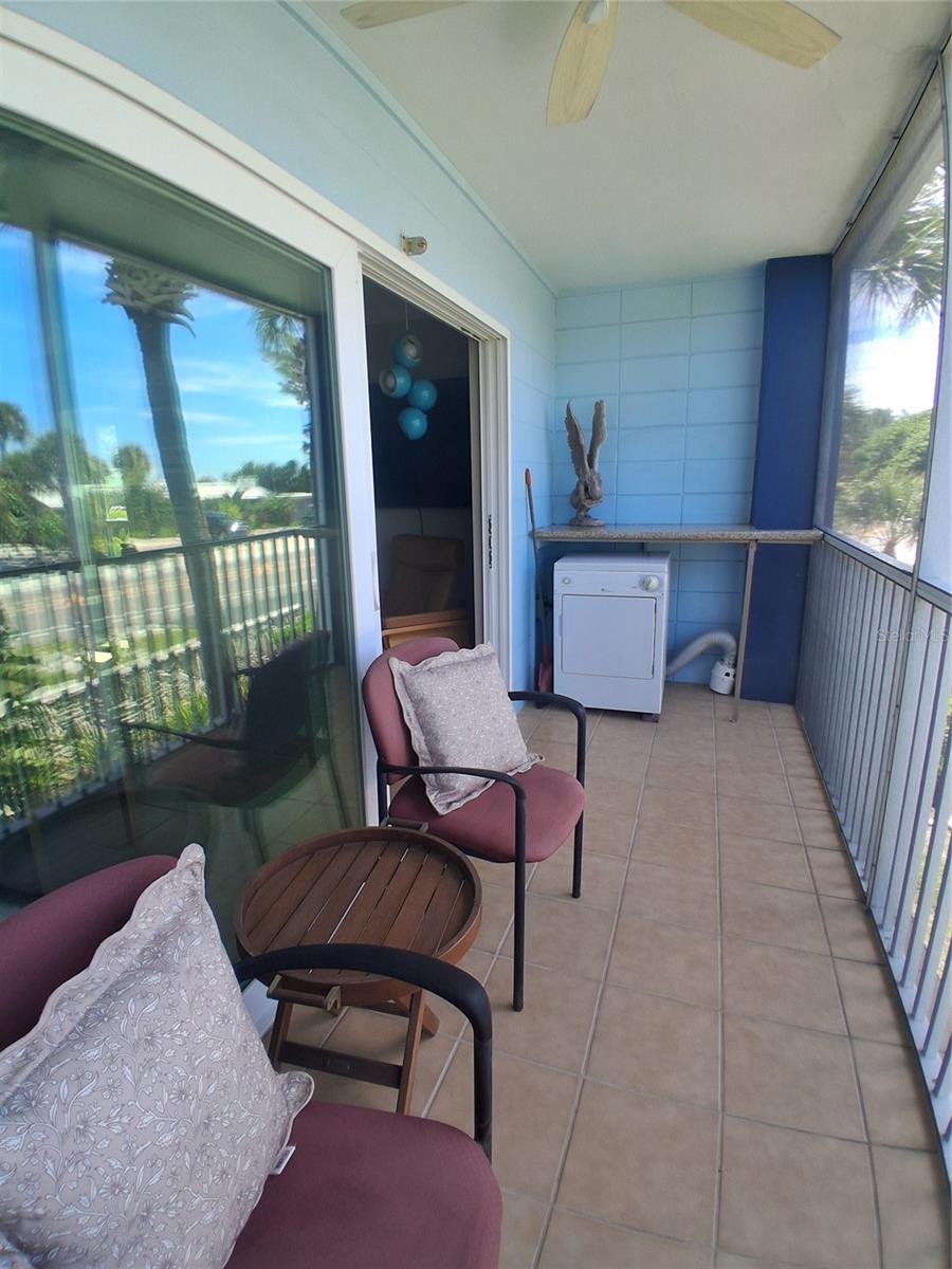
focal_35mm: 17
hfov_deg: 74.7
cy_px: 634
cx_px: 476
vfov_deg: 91.0
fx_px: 623
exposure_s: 1/120
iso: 50
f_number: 2.2
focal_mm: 1.4
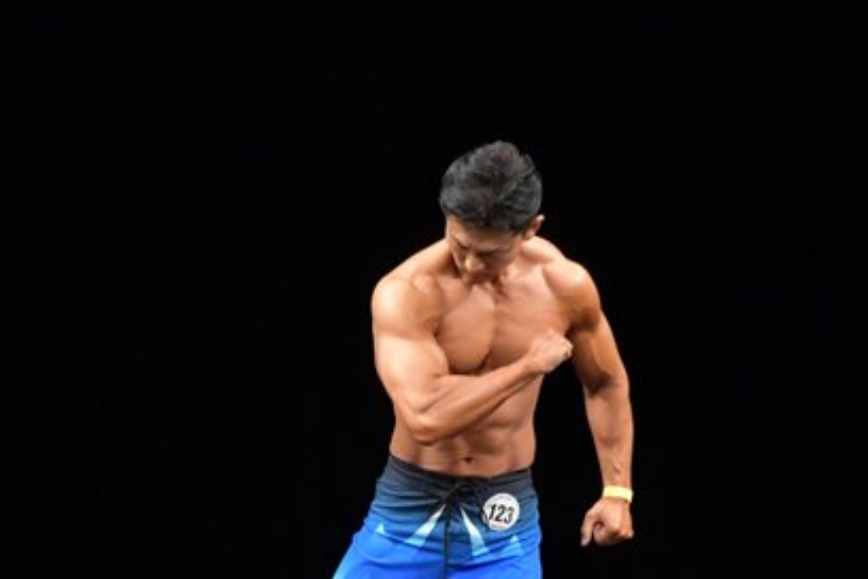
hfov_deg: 4.0
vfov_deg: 2.7
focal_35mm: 513
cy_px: 504
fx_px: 12368
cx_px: 482
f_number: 5.6
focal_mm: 180
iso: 3200
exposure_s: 1/400
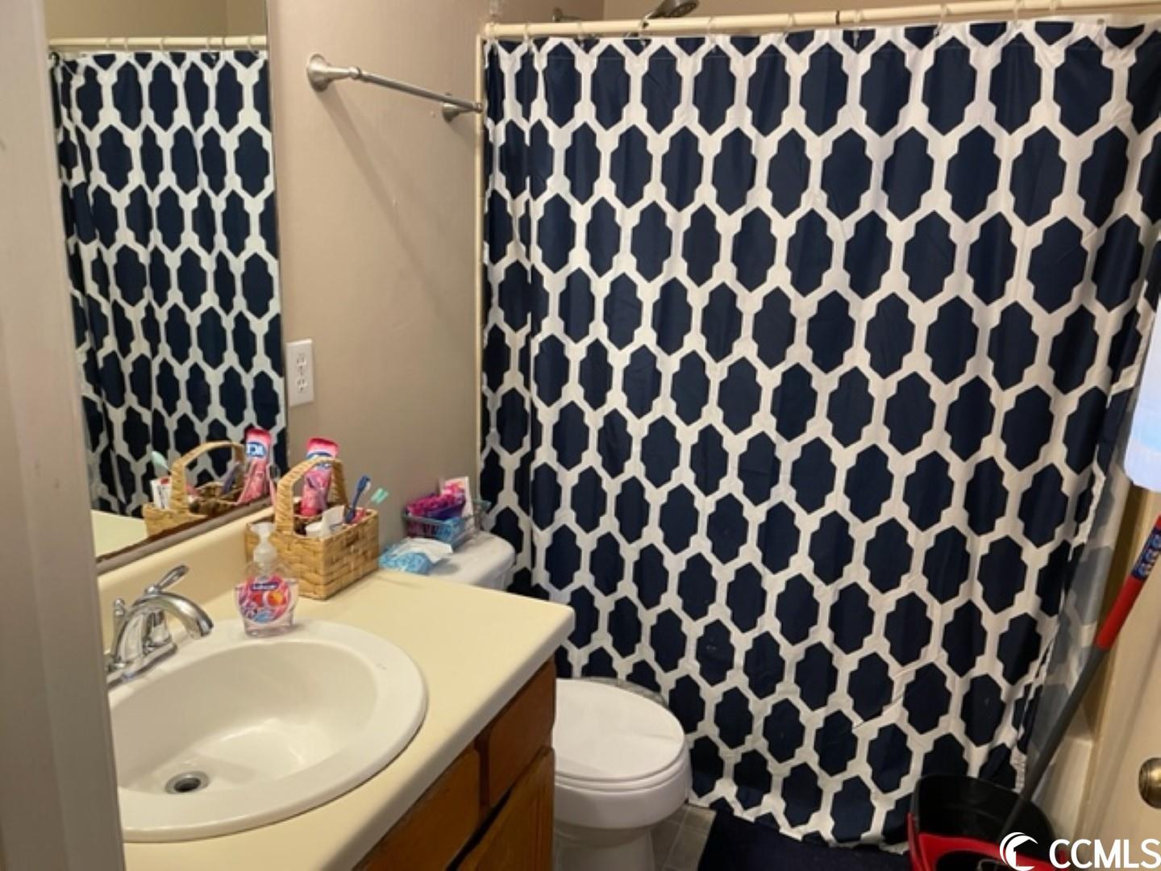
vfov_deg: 53.1
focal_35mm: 26
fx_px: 872
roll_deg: -1.8
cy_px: 436
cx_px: 580
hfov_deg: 67.3
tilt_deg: -14.3
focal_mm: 4.2
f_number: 1.6
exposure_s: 1/60
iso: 250
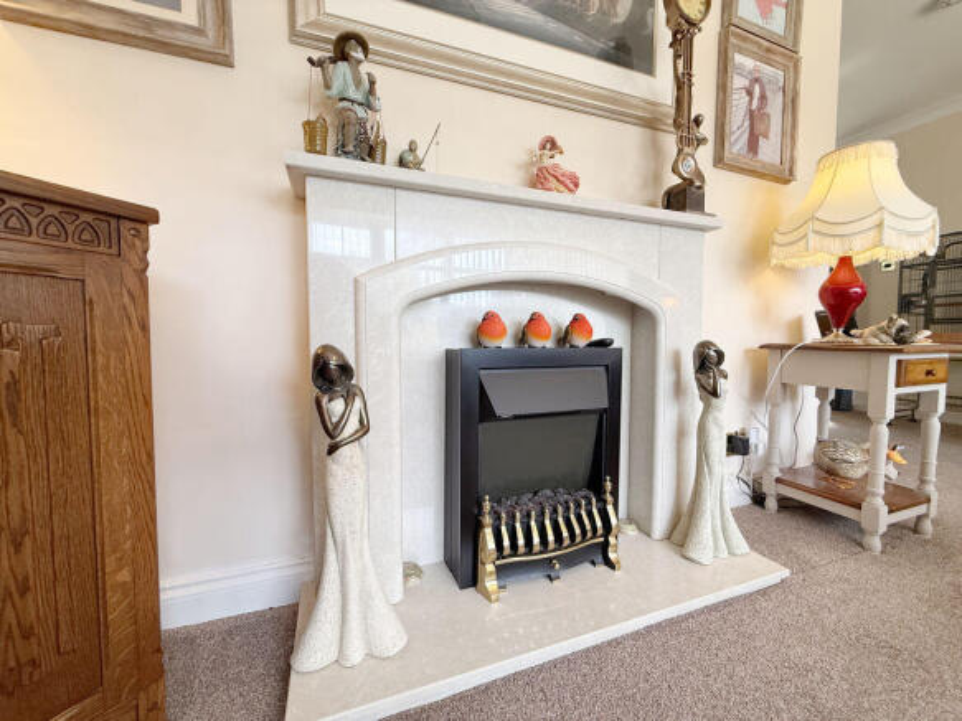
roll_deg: +0.2
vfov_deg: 85.7
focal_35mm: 14
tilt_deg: -3.7
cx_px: 481
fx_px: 389
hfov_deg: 102.1
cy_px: 360
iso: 125
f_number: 2.2
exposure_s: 1/100
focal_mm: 2.22
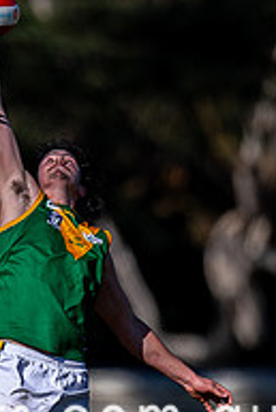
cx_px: 103
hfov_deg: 0.6
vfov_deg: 0.9
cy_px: 452
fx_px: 26458
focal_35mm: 2305
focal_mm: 500
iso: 100
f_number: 4
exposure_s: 1/1600
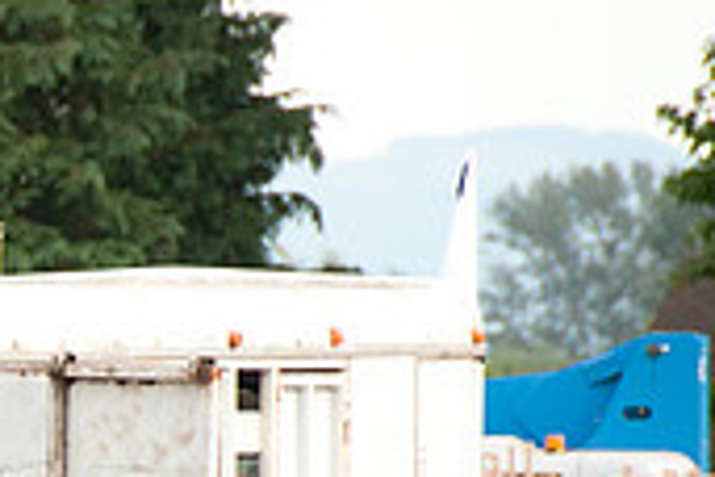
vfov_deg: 1.3
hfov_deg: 2.0
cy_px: 565
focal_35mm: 1019
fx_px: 20237
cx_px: -301
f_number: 5.6
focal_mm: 200
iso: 400
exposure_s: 1/250
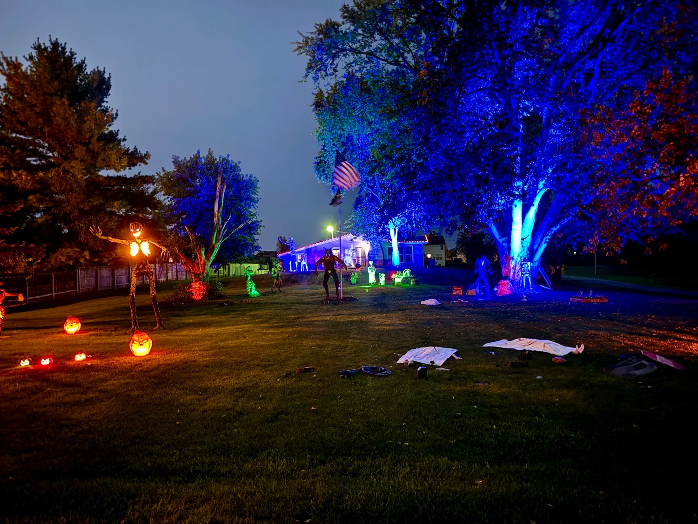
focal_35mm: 24
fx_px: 484
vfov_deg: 56.8
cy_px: 262
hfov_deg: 71.6
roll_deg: +2.1
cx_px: 349
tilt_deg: -0.6
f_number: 1.78
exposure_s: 1/2
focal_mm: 6.86
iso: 1600
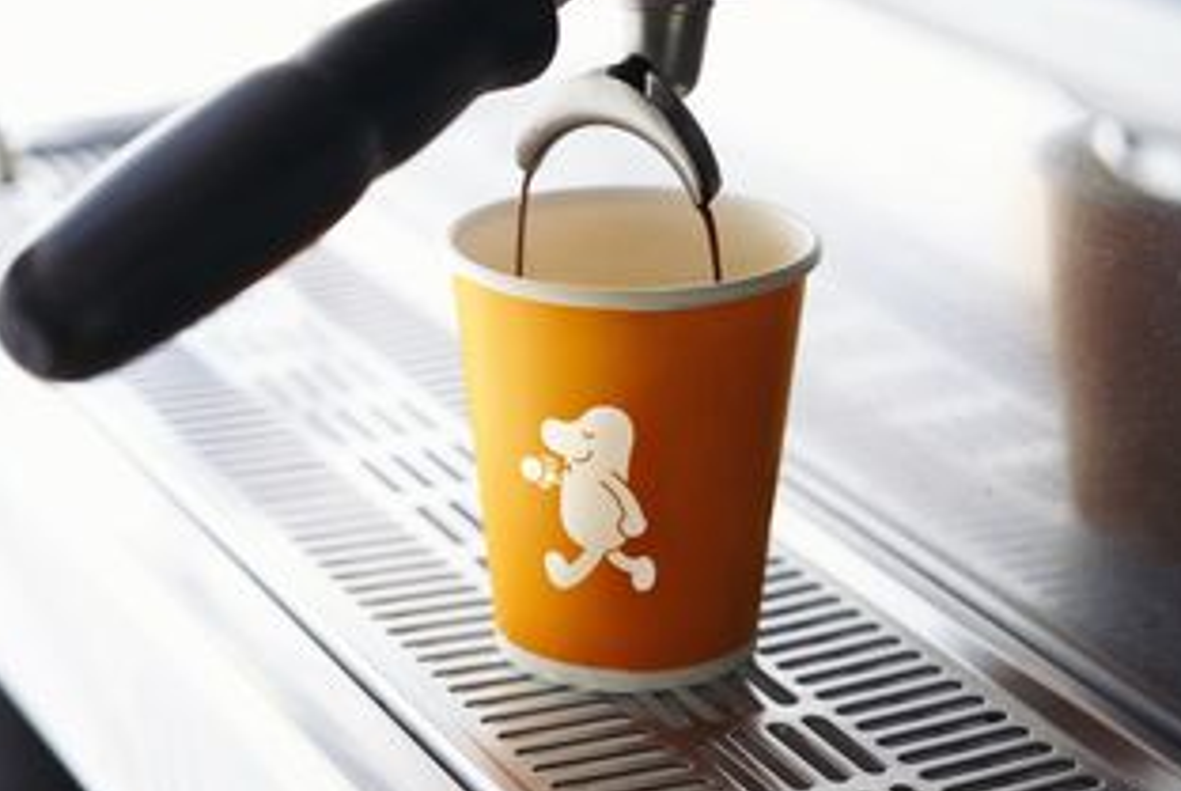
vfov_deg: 13.1
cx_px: 477
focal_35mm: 105
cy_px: 346
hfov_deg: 19.4
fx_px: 3449
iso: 200
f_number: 4.5
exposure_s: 1/200
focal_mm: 82
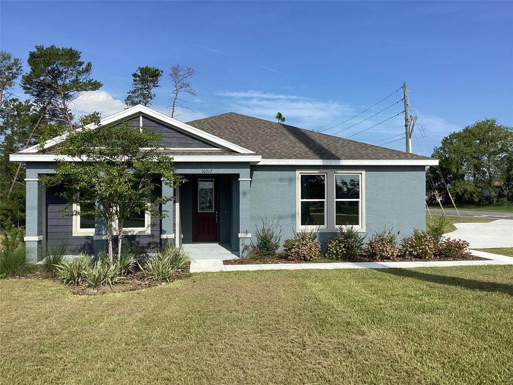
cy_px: 192
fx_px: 459
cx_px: 256
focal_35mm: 31
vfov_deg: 45.4
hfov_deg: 58.4
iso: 25
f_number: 2.4
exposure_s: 1/1733
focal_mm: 3.3
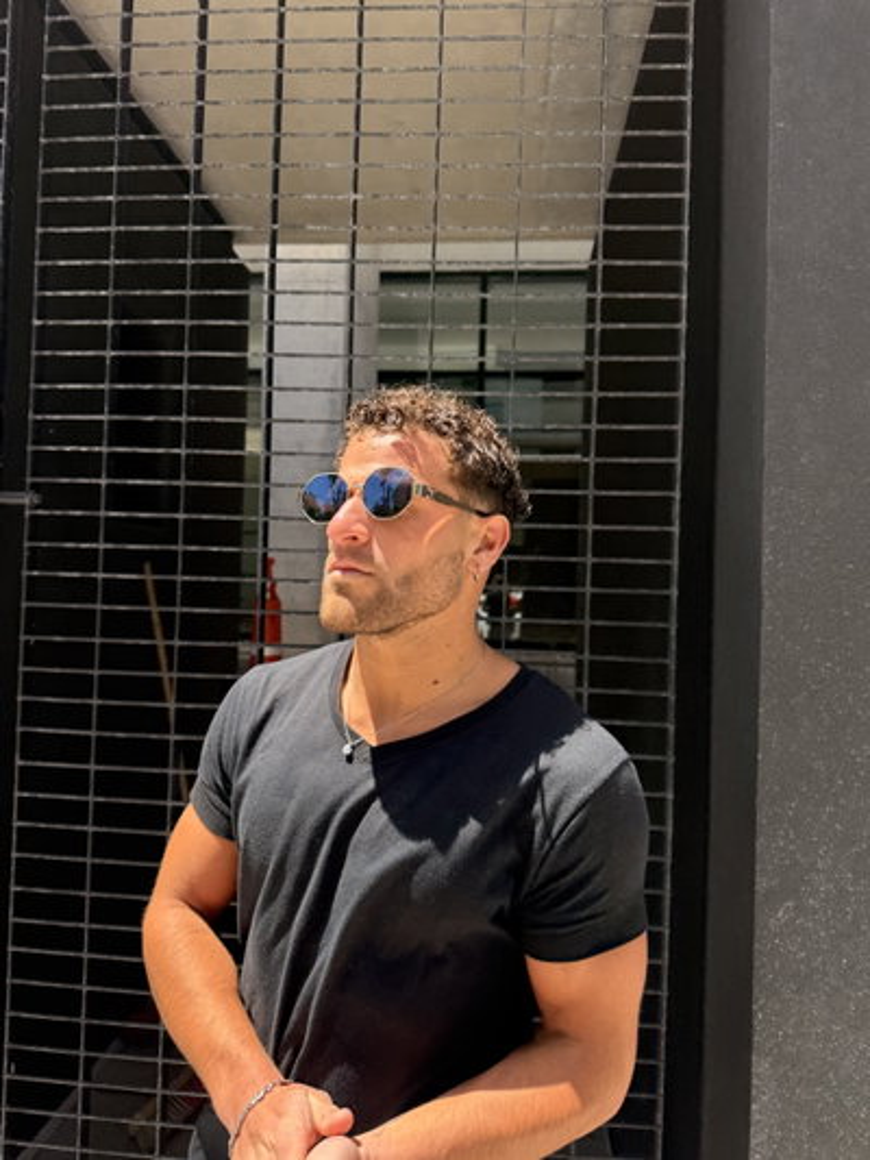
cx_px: 435
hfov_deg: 56.8
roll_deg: -2.9
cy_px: 580
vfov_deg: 71.6
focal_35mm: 24
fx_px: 804
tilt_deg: -0.3
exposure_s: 1/1689
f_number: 1.78
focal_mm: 6.76
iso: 80
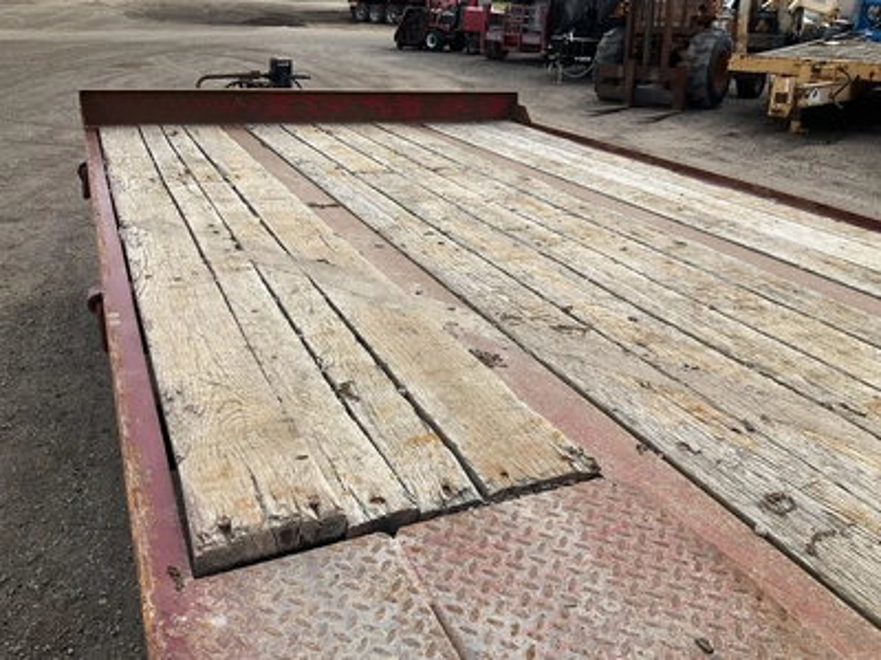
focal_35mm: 29
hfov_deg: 61.7
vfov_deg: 48.2
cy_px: 330
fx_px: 738
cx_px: 440
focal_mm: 3
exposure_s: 1/1412
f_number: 1.8
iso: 25
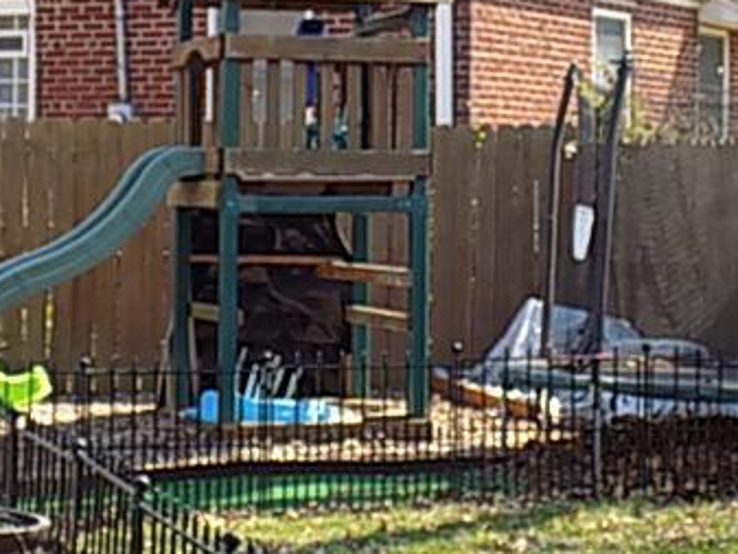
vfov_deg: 13.2
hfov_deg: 17.6
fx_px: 2389
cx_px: 353
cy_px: 177
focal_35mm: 112
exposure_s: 1/160
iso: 80
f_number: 4
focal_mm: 10.5
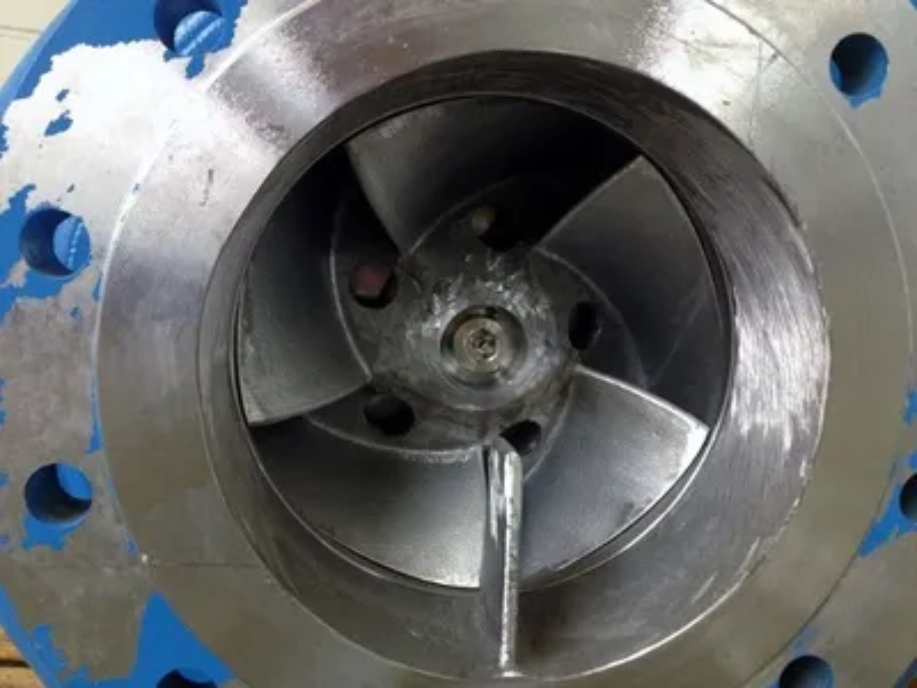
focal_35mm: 35
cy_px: 344
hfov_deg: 52.6
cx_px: 458
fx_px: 927
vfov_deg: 40.7
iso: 250
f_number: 2.4
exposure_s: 1/20
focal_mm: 4.28
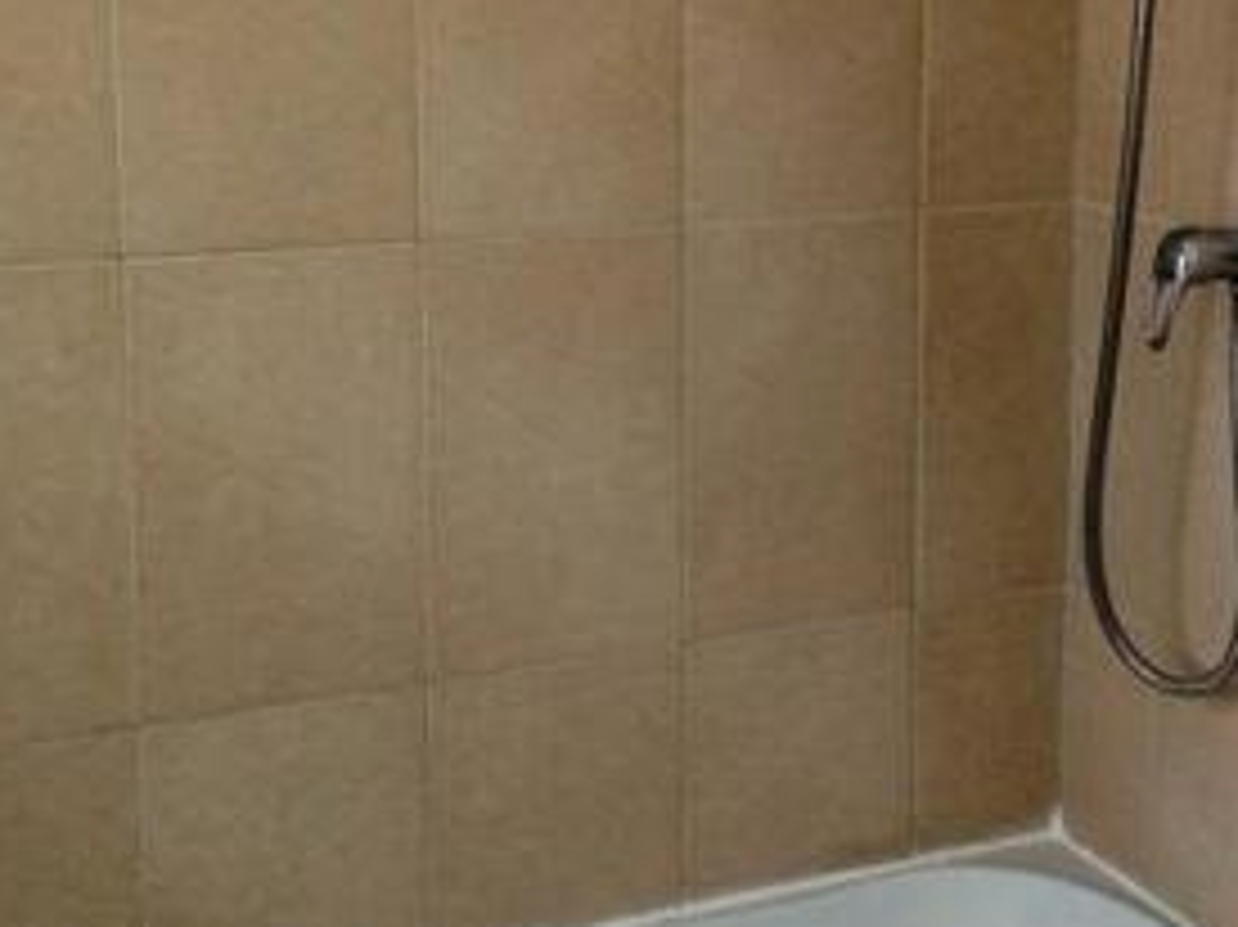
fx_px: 2431
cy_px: 250
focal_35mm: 68
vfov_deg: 21.4
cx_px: 903
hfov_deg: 28.2
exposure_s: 1/100
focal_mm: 3.3
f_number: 2.4
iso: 40
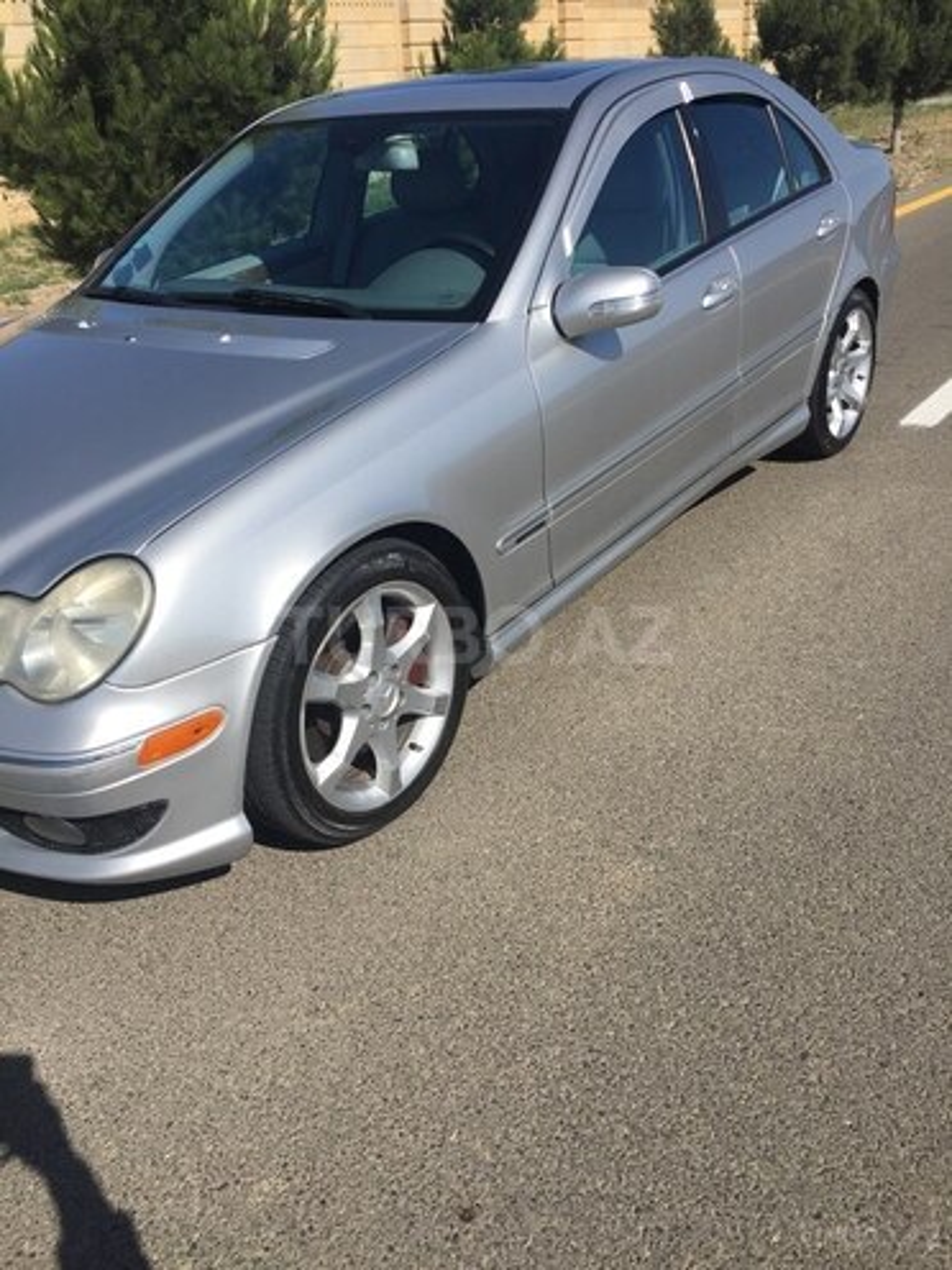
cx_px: 476
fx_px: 1063
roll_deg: +3.8
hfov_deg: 48.2
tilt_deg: -28.1
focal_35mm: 29
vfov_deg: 61.7
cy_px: 635
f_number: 2.2
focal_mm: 4.15
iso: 32
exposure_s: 1/3300
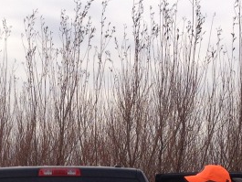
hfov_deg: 14.5
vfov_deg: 10.7
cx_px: 61
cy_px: 248
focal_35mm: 135
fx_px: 944
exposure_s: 1/1453
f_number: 2.4
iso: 50
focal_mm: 4.28
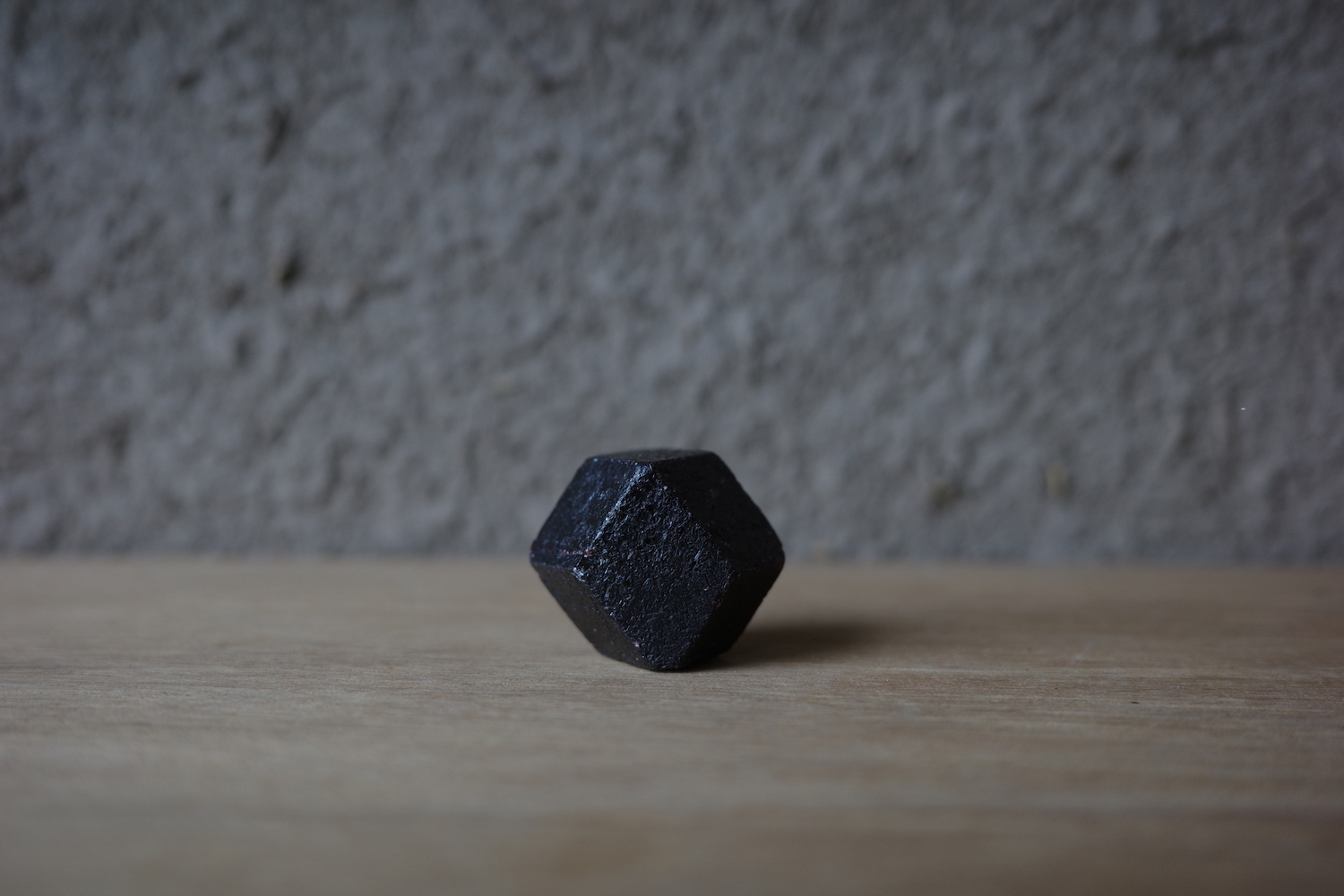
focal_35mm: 40
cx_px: 672
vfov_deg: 33.4
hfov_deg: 48.5
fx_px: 1493
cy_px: 448
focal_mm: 26
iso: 200
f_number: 2.8
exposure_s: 1/100
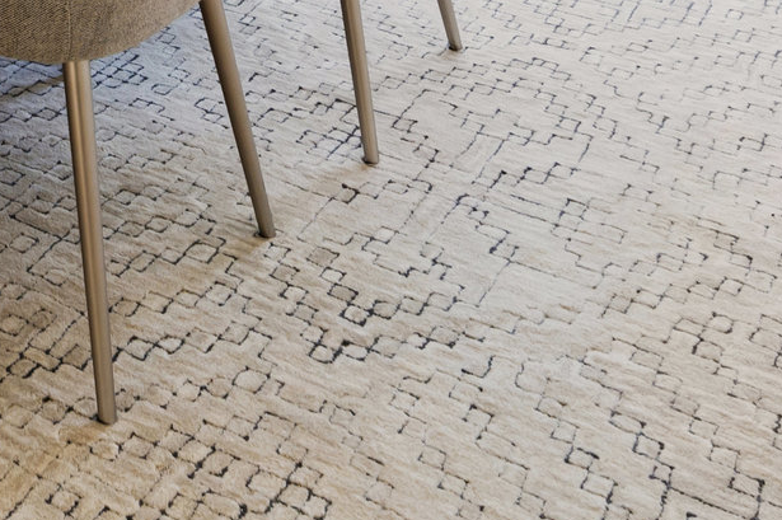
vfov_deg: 17.3
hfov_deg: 28.2
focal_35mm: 65
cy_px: -399
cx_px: -78
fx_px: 1411
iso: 400
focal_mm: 16
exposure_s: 1/10
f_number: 9
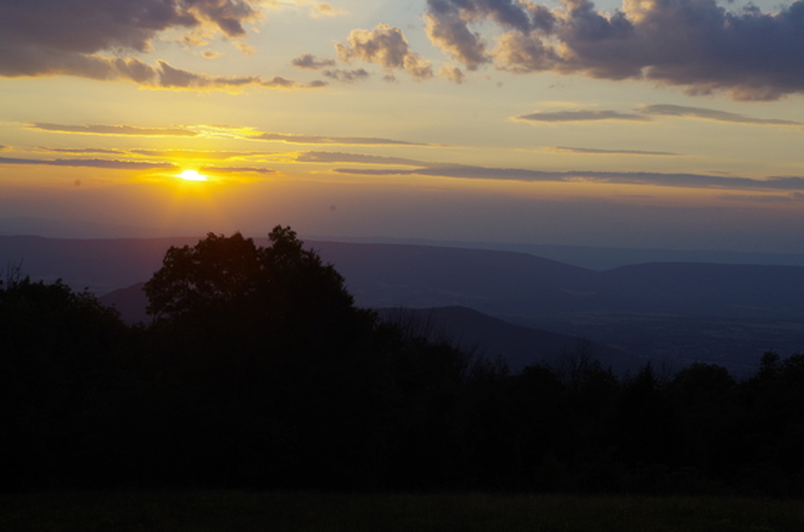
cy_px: 266
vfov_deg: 22.5
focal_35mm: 60
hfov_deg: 33.5
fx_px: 1337
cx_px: 402
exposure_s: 1/80
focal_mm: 40
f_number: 11
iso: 400
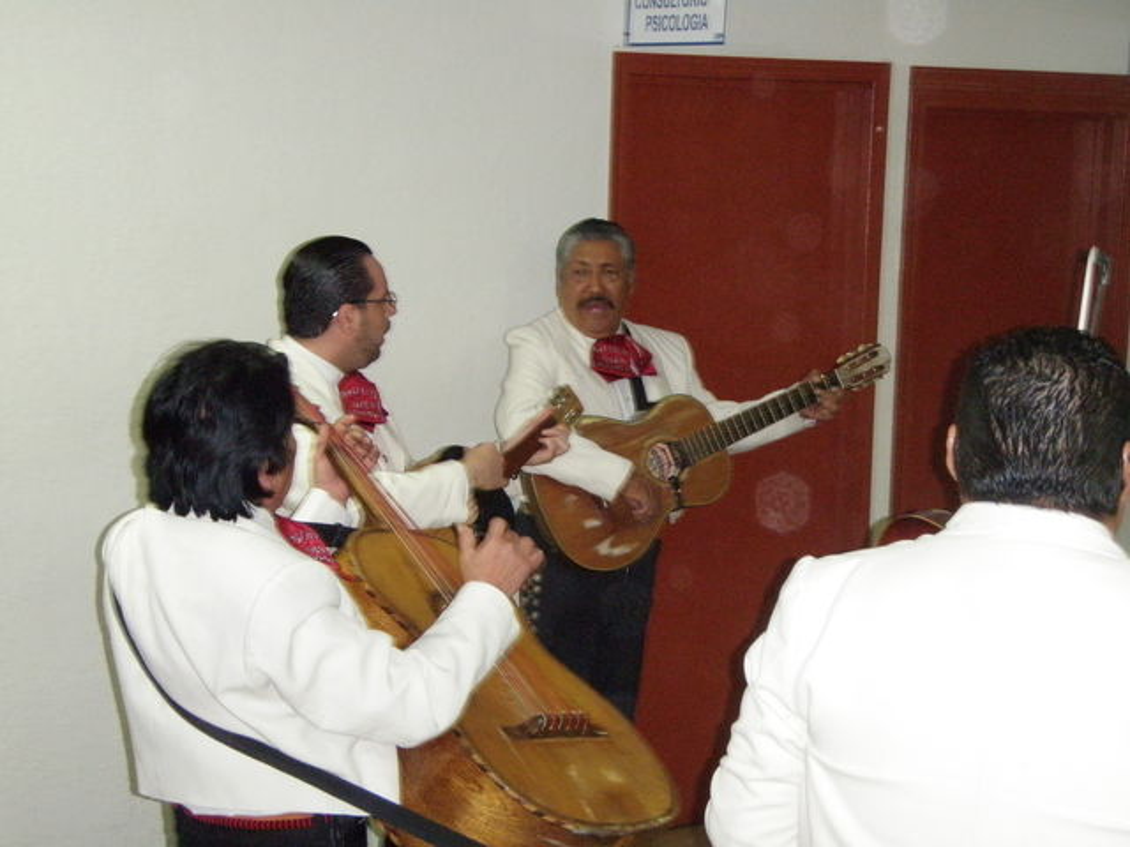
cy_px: 424
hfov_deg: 30.3
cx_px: 565
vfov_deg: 22.9
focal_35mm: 64
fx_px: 2089
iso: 500
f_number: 4.5
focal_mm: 11.45
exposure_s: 1/50
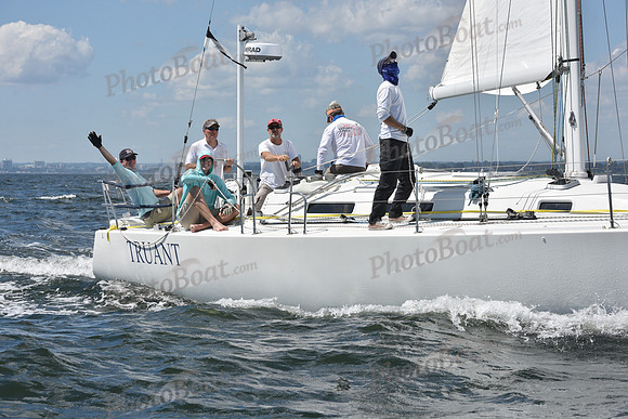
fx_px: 1745
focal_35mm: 100
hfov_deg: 20.4
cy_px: 210
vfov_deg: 13.7
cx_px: 314
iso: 320
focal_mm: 100
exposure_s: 1/1250
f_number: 10
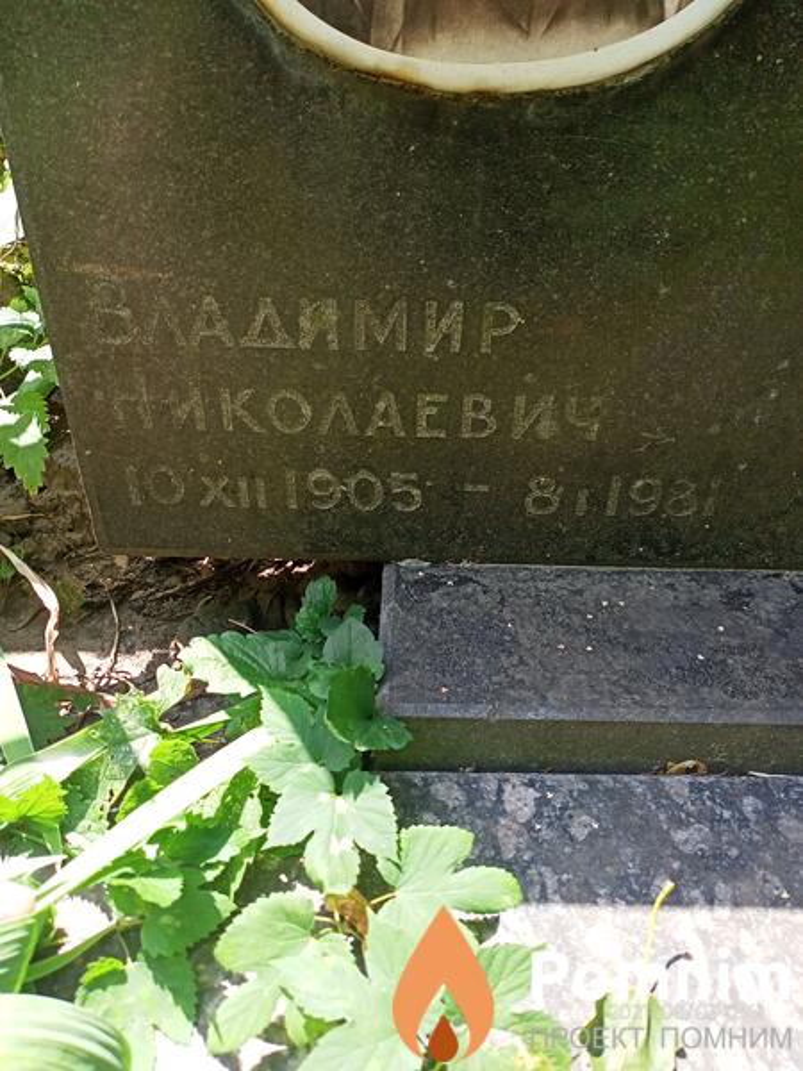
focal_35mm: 28
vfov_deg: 63.4
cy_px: 536
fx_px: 866
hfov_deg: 49.7
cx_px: 402
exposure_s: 1/274
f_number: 1.8
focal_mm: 4.05
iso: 114
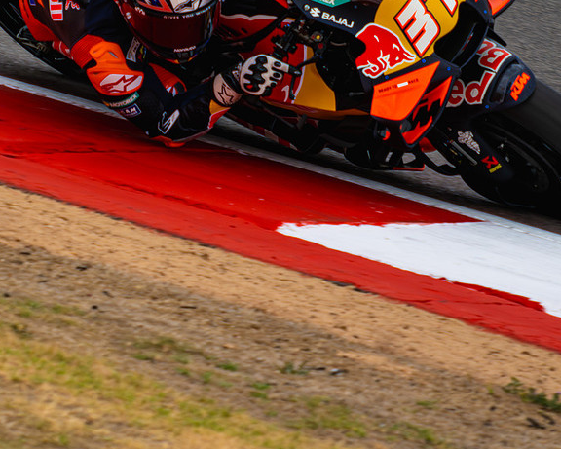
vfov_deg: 5.0
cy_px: 24
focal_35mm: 309
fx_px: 5131
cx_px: 97
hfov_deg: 6.2
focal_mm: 103.6
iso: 800
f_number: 5.6
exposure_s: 1/2500
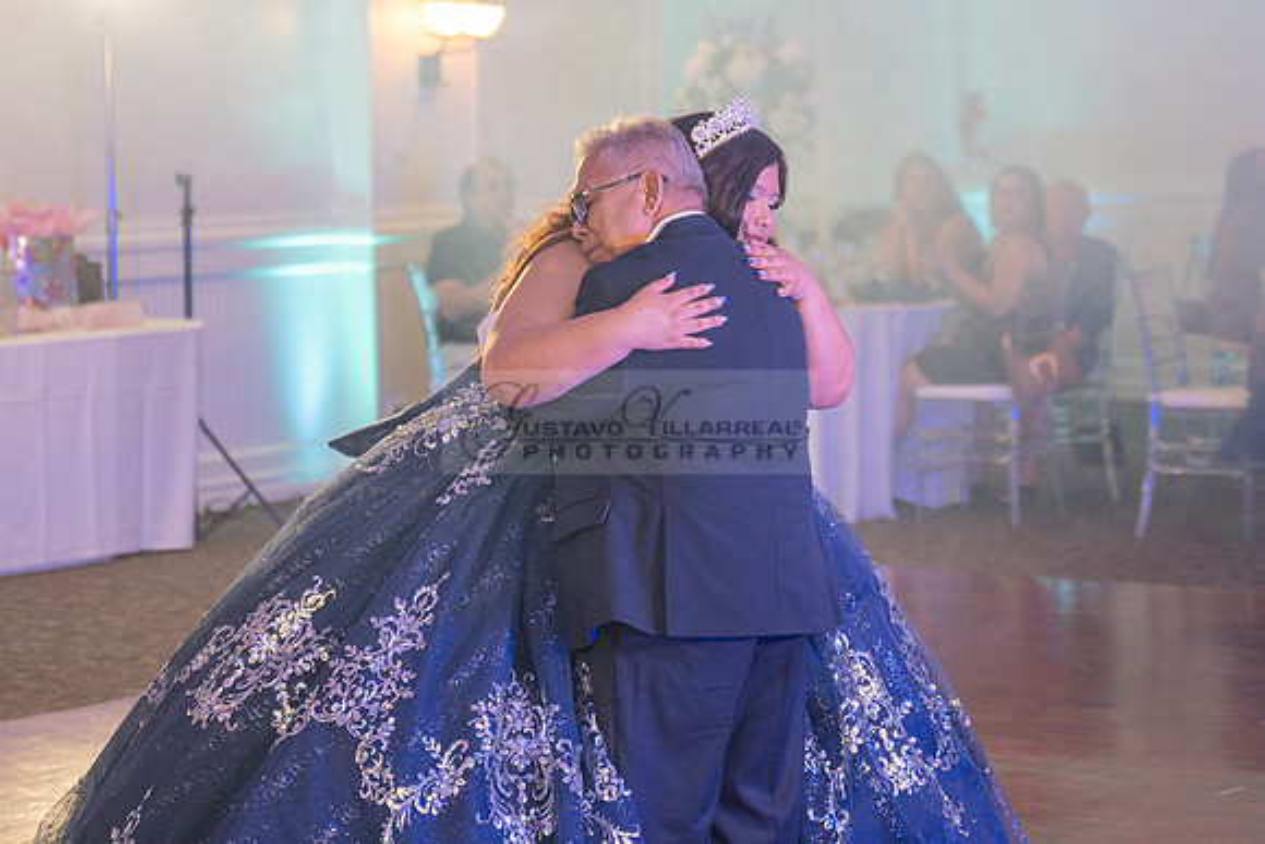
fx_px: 3995
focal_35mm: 114
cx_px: 632
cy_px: 203
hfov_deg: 18.0
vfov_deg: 12.0
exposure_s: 1/200
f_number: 2.8
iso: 1250
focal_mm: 68
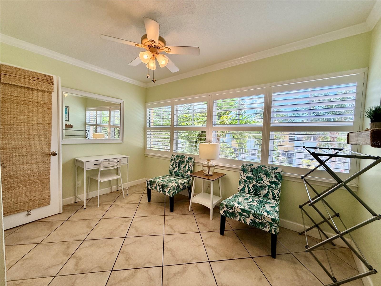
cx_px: 190
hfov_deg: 102.1
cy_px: 143
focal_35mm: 14
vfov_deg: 85.7
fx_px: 154
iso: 64
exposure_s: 1/212
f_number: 2.2
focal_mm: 2.22
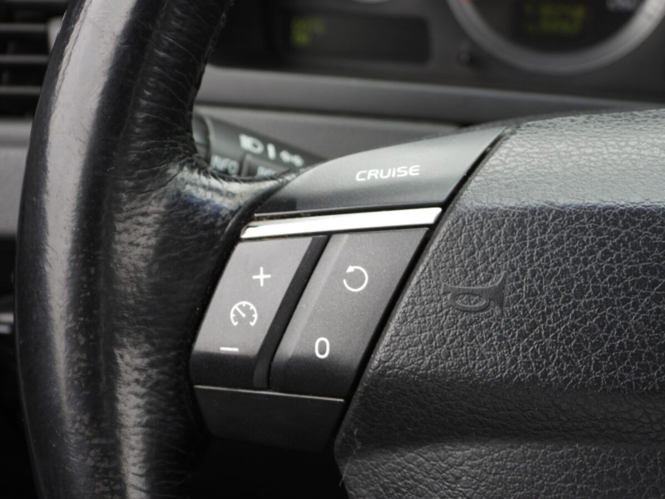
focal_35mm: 60
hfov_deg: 32.2
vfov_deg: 24.4
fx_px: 1153
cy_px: 250
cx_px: 332
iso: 100
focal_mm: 10.7
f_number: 3.5
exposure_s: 1/60
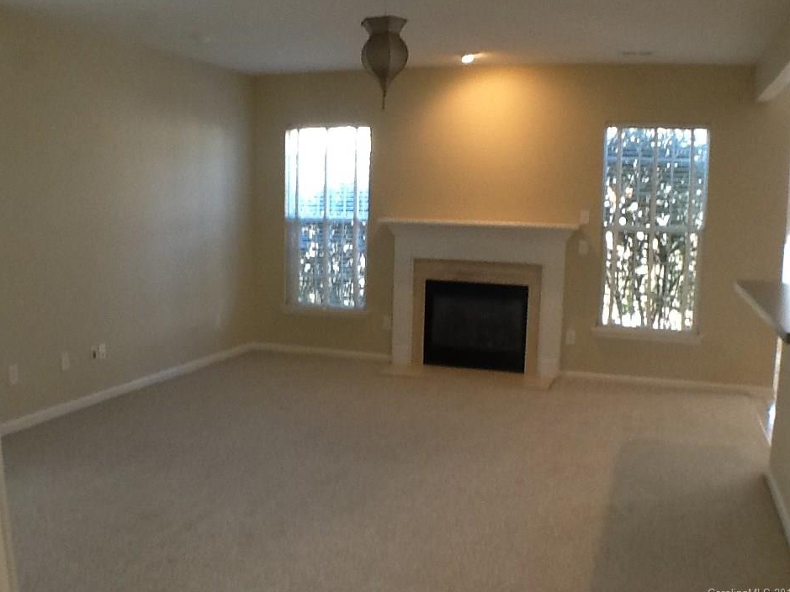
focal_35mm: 45
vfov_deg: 32.2
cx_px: 400
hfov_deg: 42.1
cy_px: 299
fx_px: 1027
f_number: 2.4
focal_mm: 2.03
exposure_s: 1/30
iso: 100
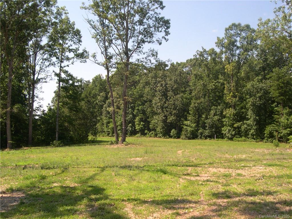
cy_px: 110
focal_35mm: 38
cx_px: 146
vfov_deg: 37.7
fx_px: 321
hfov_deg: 49.0
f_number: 7.6
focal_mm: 8
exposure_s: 1/103
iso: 100
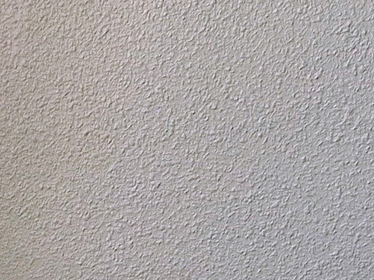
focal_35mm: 148
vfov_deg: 9.0
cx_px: -446
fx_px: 1598
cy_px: 669
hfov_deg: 11.6
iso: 250
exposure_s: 1/100
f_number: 1.8
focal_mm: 5.54
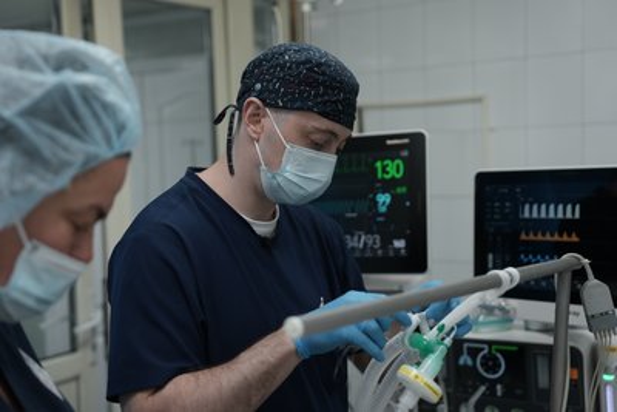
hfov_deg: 38.9
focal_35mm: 51
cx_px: 308
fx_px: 874
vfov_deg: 26.5
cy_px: 206
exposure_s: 1/60
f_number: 2.8
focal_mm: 51
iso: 125
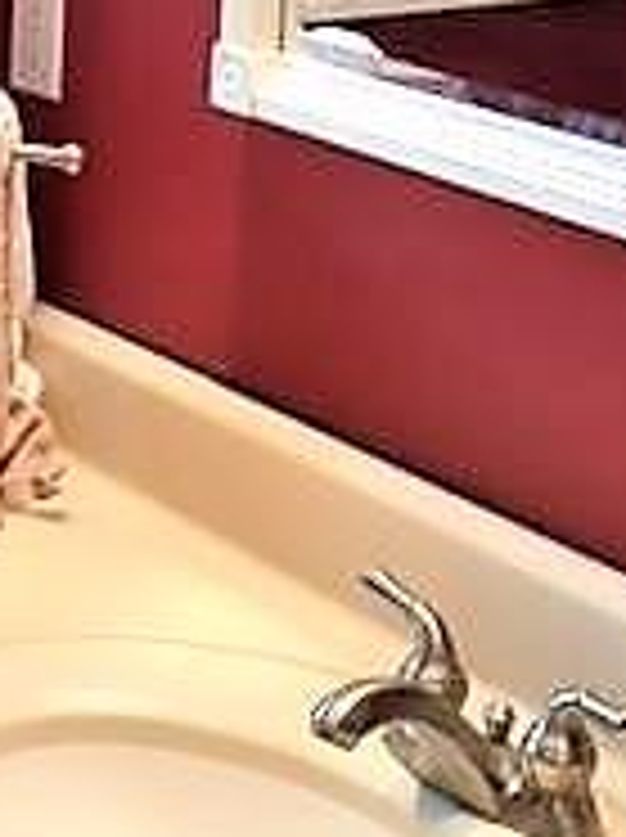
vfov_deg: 18.9
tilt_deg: -7.9
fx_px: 2417
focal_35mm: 100
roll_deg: -2.3
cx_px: -99
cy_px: -76
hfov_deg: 14.4
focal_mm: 4.15
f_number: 2.2
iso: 25
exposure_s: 1/40
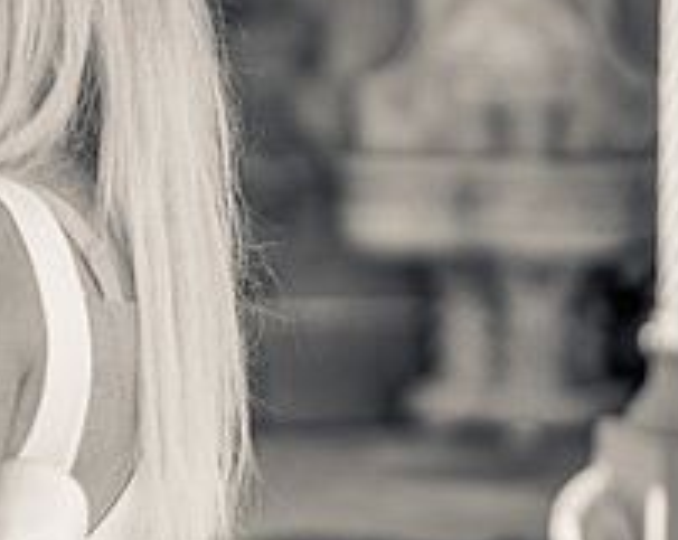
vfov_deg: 11.4
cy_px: 243
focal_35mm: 135
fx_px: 2705
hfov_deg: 13.7
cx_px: -235
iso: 125
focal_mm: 50
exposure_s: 1/3200
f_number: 1.2
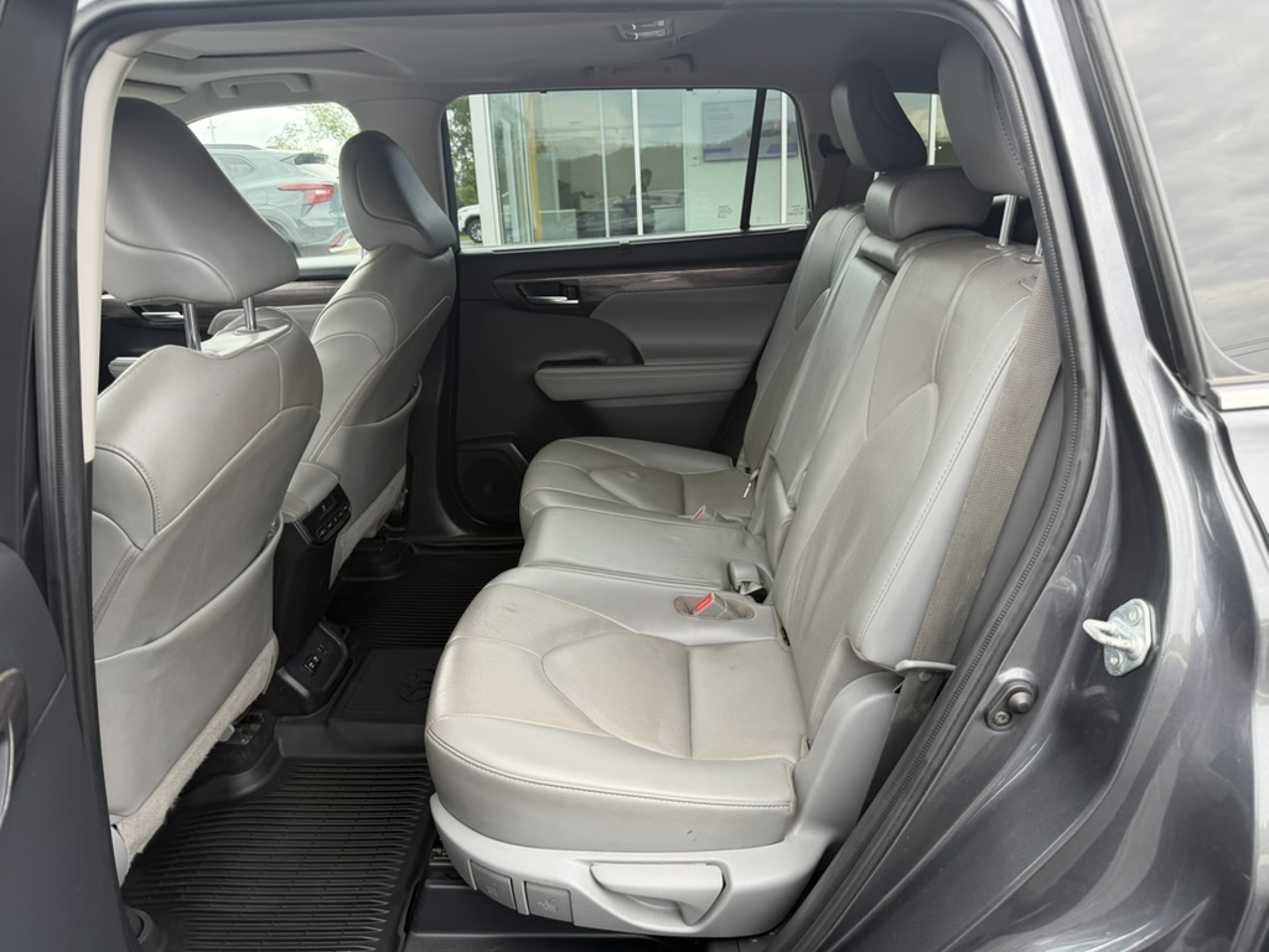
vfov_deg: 56.8
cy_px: 476
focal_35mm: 24
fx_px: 880
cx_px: 634
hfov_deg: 71.6
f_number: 1.78
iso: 80
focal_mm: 6.76
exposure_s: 1/162
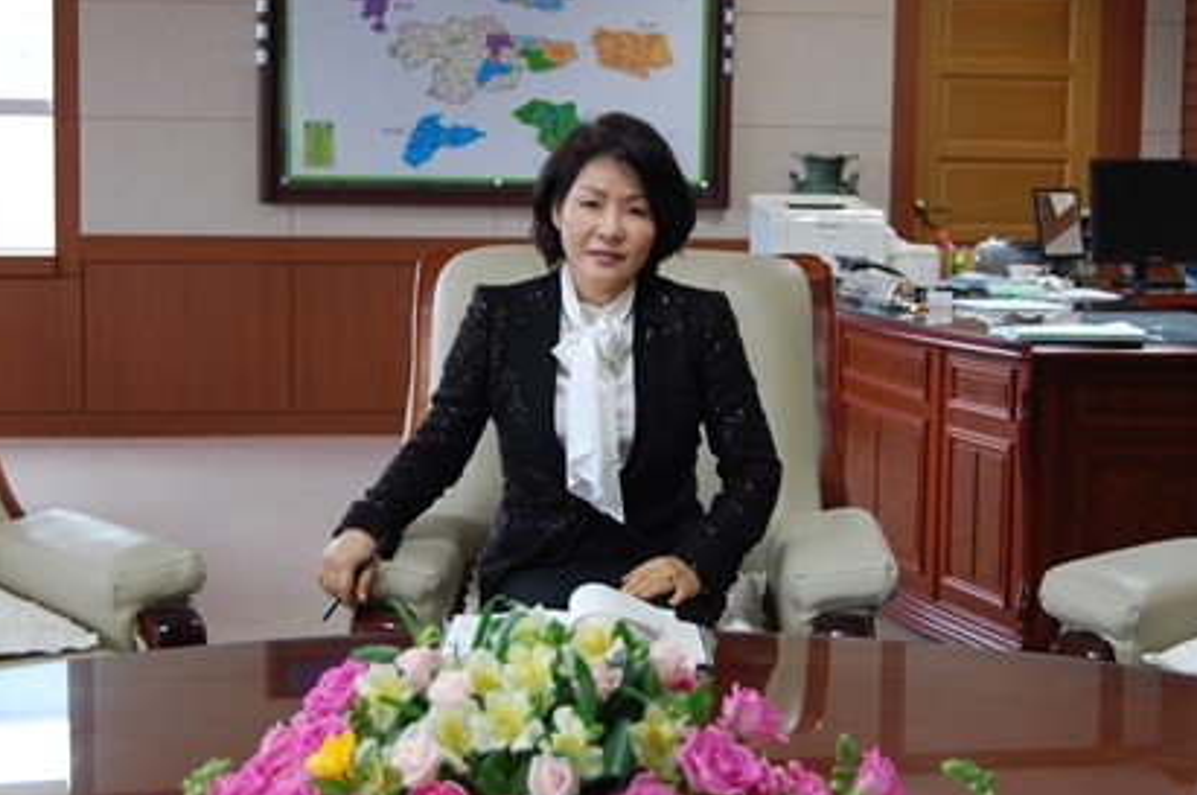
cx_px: 585
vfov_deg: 18.6
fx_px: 2424
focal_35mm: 73
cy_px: 425
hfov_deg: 27.7
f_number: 5
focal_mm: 40
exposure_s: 1/30
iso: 500
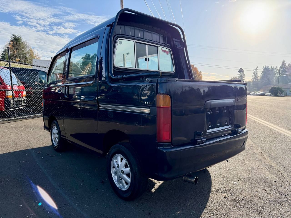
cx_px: 146
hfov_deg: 71.6
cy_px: 109
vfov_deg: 56.8
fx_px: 202
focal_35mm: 24
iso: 100
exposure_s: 1/3021
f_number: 1.78
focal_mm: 6.76
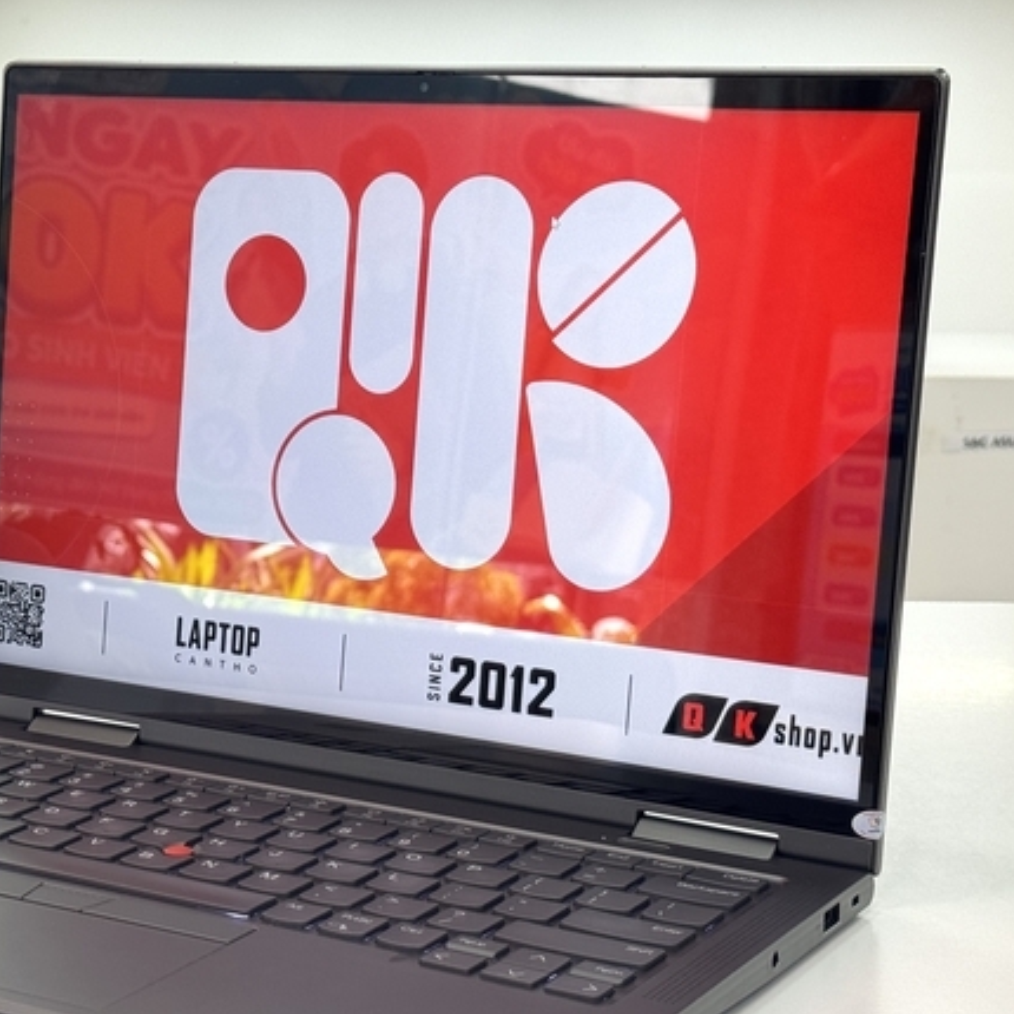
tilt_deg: -9.5
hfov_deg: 21.7
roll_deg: -0.1
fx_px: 2618
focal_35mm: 79
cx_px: 248
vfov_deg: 21.9
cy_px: 514
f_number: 1.78
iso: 80
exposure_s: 1/121
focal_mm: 6.76
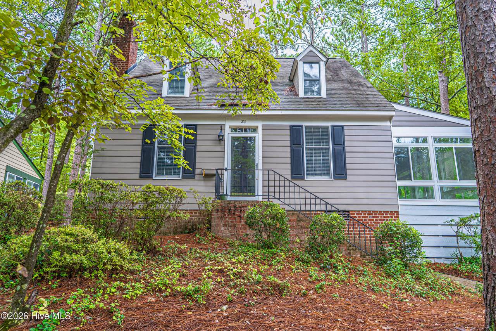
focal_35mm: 24
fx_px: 333
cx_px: 248
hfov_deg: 73.3
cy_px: 166
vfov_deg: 52.8
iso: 100
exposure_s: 1/100
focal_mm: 24
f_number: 2.8
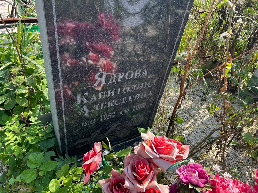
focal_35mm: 26
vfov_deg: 53.1
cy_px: 96
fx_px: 194
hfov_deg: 67.3
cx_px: 129
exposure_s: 1/683
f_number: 1.5
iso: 50
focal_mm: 5.7
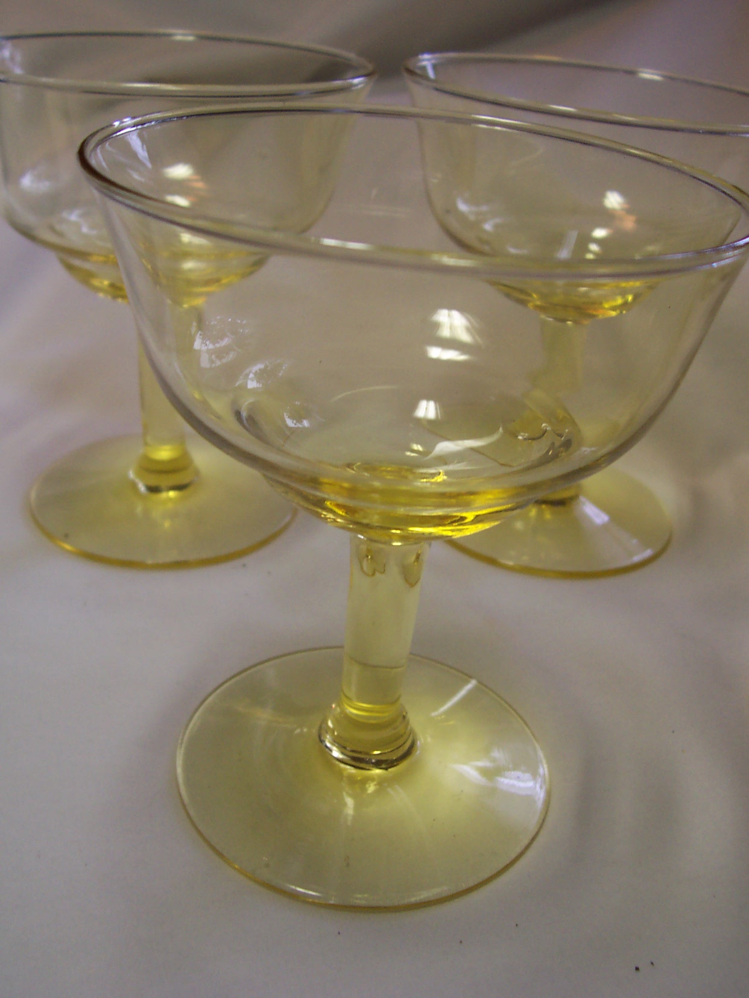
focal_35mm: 37
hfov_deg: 38.7
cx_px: 374
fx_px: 1067
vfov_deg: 50.1
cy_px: 499
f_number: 2.8
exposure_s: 1/60
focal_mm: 5.6
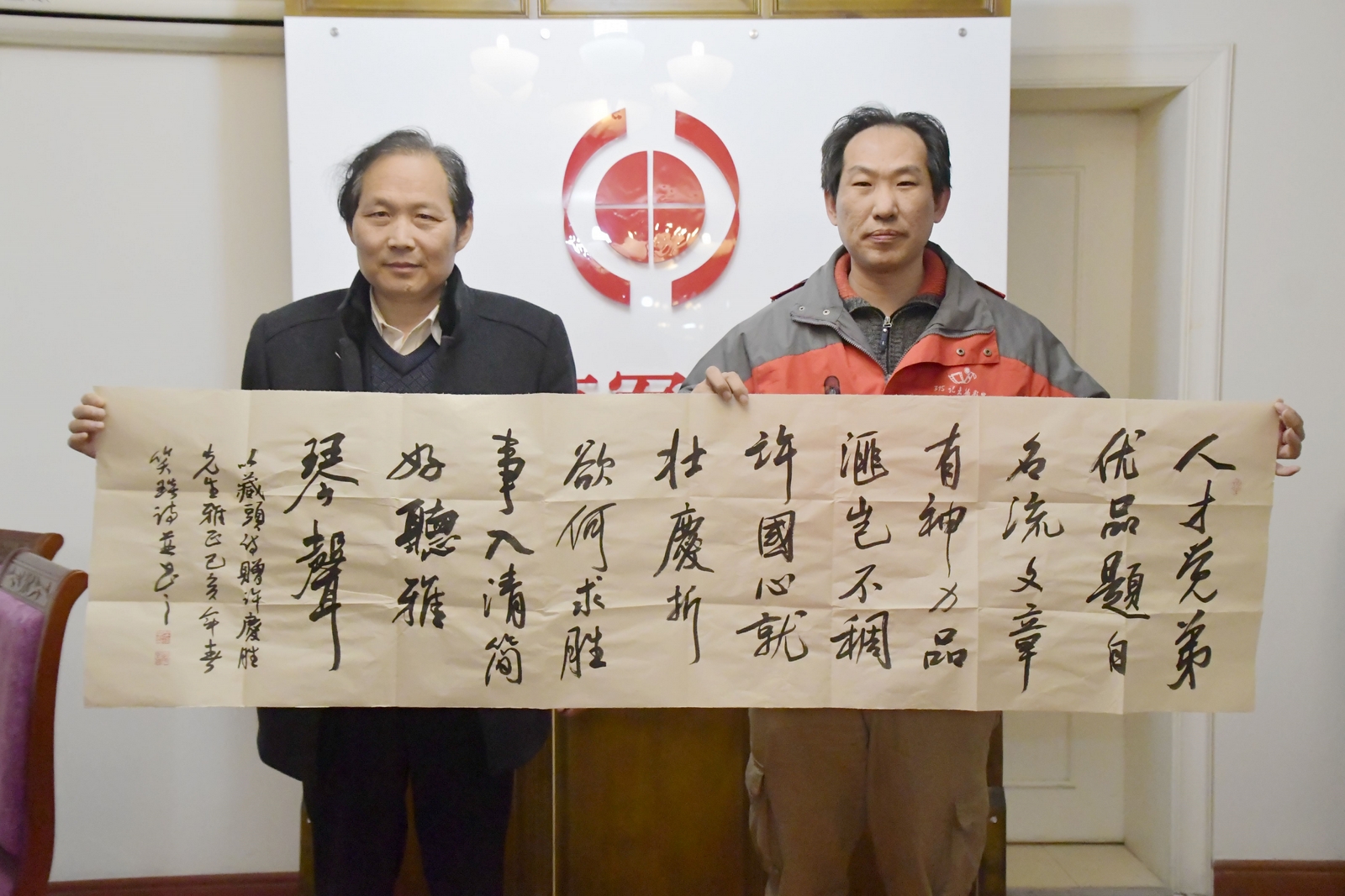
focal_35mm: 39
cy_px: 448
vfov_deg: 34.2
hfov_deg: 49.5
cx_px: 672
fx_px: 1457
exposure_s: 1/200
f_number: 3.8
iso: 8000
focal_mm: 26
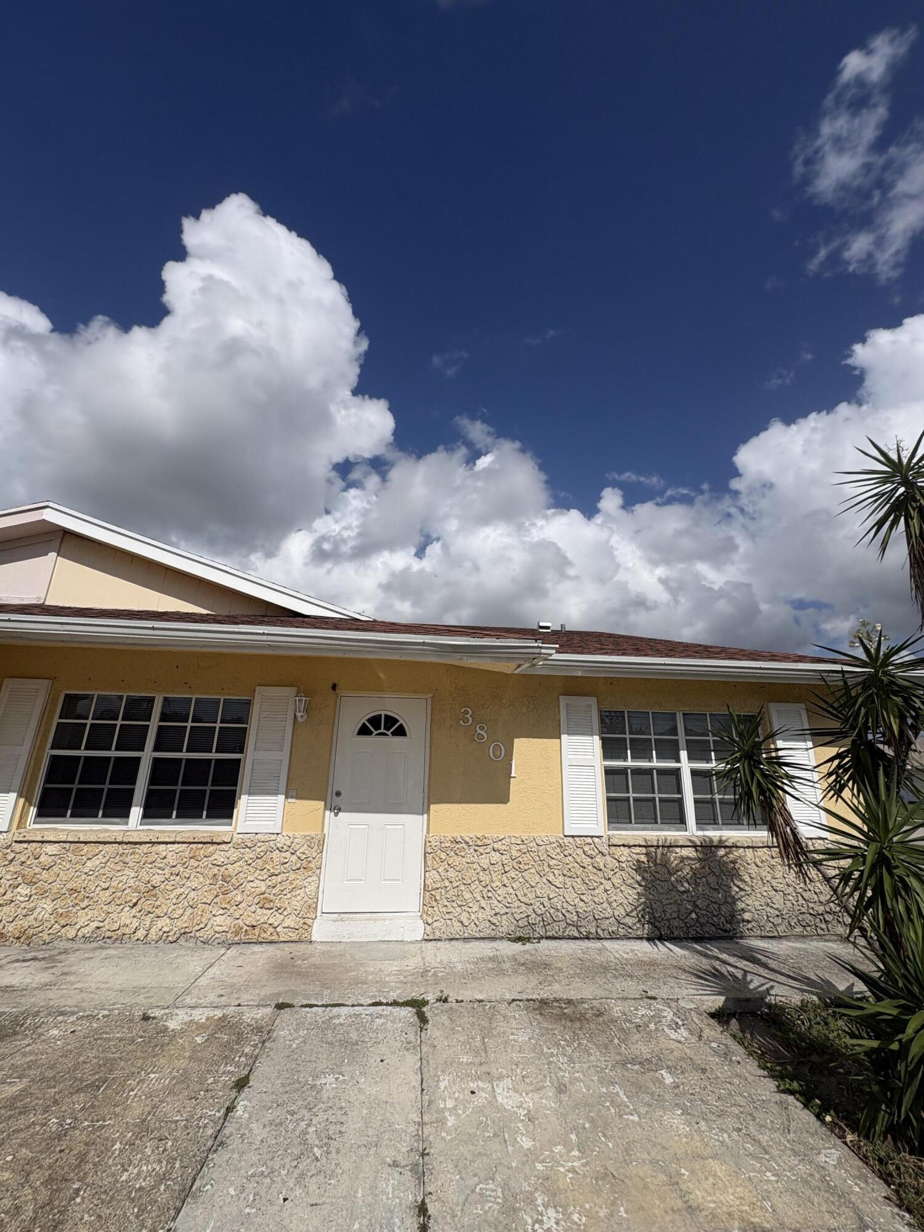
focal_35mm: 14
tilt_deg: +20.8
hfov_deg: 85.7
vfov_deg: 102.1
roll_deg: -0.7
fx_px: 498
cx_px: 462
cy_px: 616
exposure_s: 1/6135
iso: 50
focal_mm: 2.22
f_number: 2.2
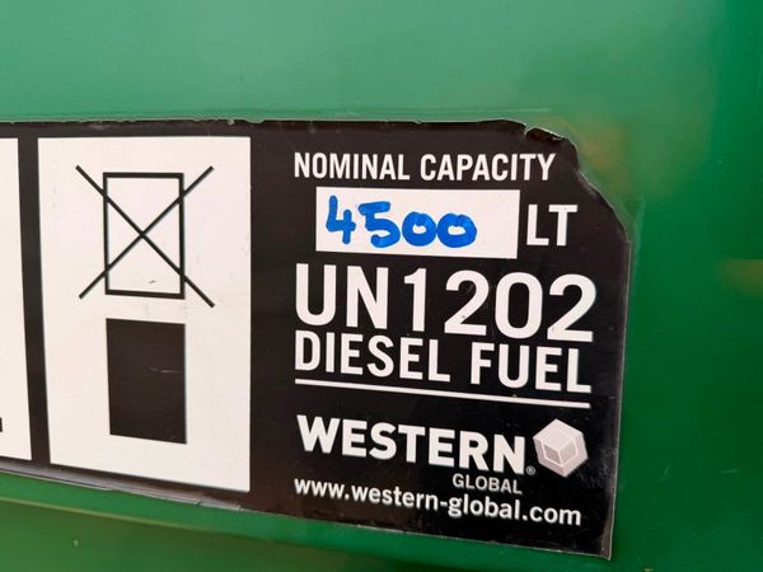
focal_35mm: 24
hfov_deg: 71.6
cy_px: 286
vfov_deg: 56.8
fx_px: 529
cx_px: 382
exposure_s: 1/1949
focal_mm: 6.76
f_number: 1.78
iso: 80
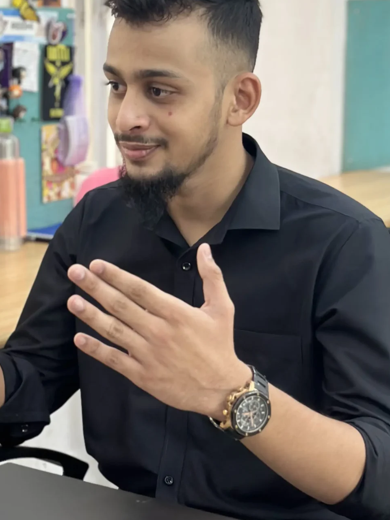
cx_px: 154
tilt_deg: -9.8
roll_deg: -0.9
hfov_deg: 15.4
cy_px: 230
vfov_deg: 20.4
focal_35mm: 96
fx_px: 1442
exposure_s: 1/50
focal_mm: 6.86
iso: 100
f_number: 1.78
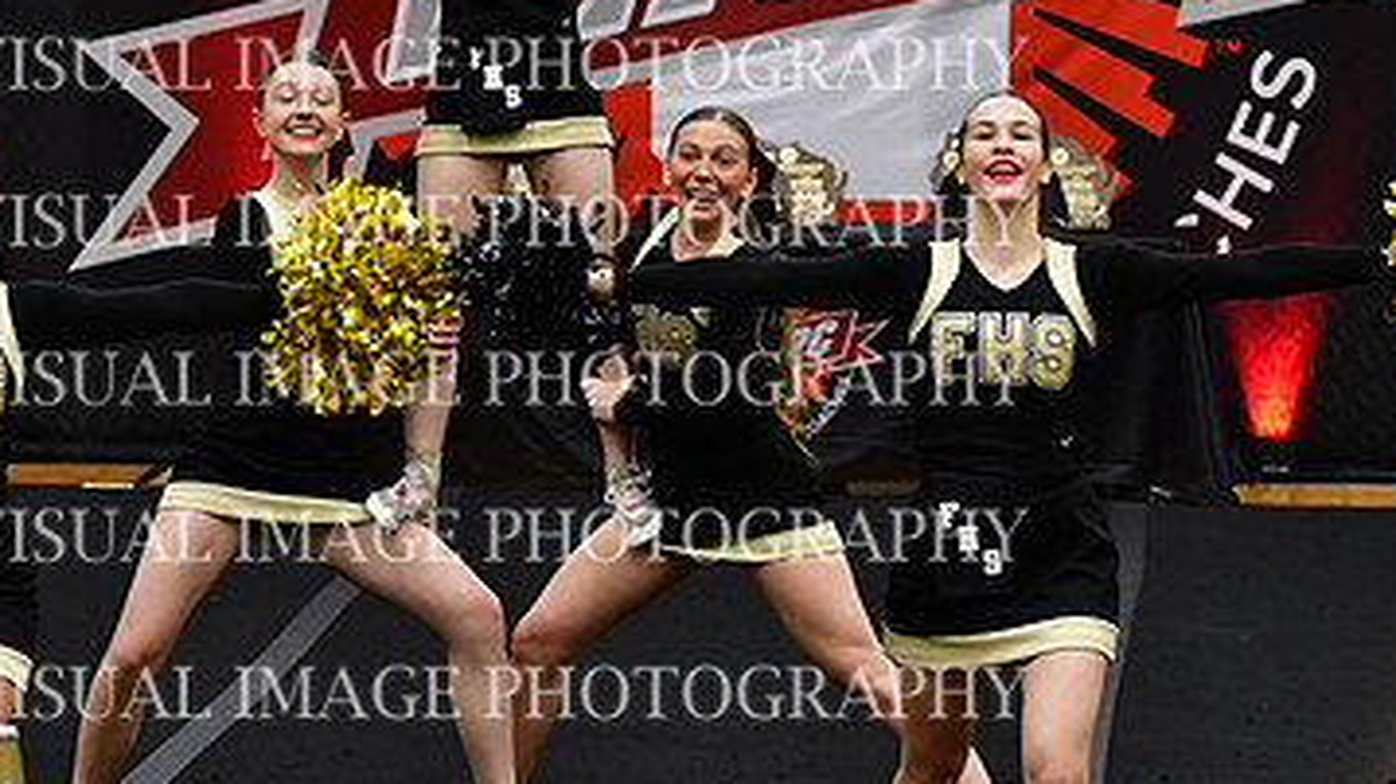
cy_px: 142
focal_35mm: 241
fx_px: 8917
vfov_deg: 5.0
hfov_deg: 8.9
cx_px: 464
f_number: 4
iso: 4000
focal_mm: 95
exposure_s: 1/500
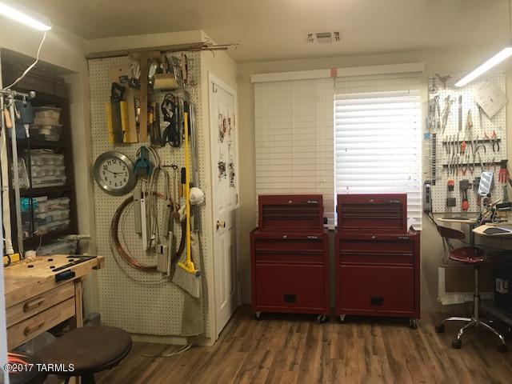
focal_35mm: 28
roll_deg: +1.1
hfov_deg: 63.4
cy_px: 192
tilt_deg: -4.3
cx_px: 256
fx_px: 414
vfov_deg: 49.7
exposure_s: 1/30
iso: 32
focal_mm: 3.99
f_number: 1.8
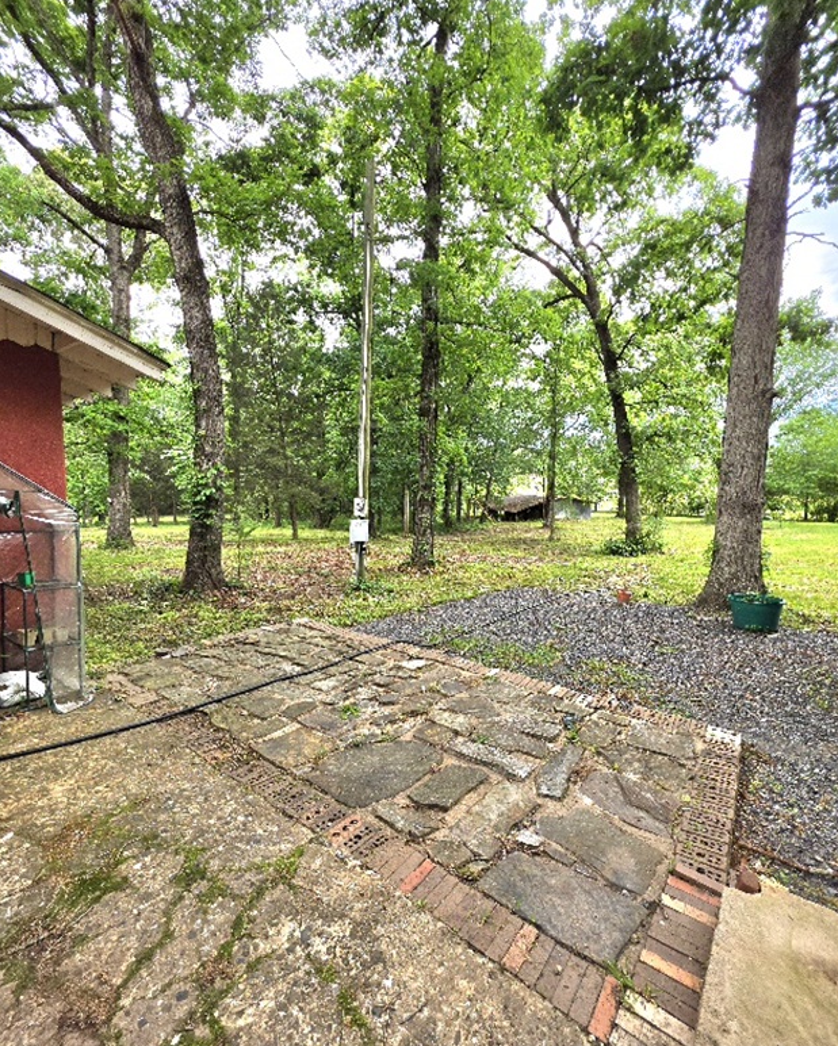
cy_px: 531
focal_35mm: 14
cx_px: 431
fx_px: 434
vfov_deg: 100.7
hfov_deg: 88.0
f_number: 1.9
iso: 32
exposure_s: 1/476
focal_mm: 2.2
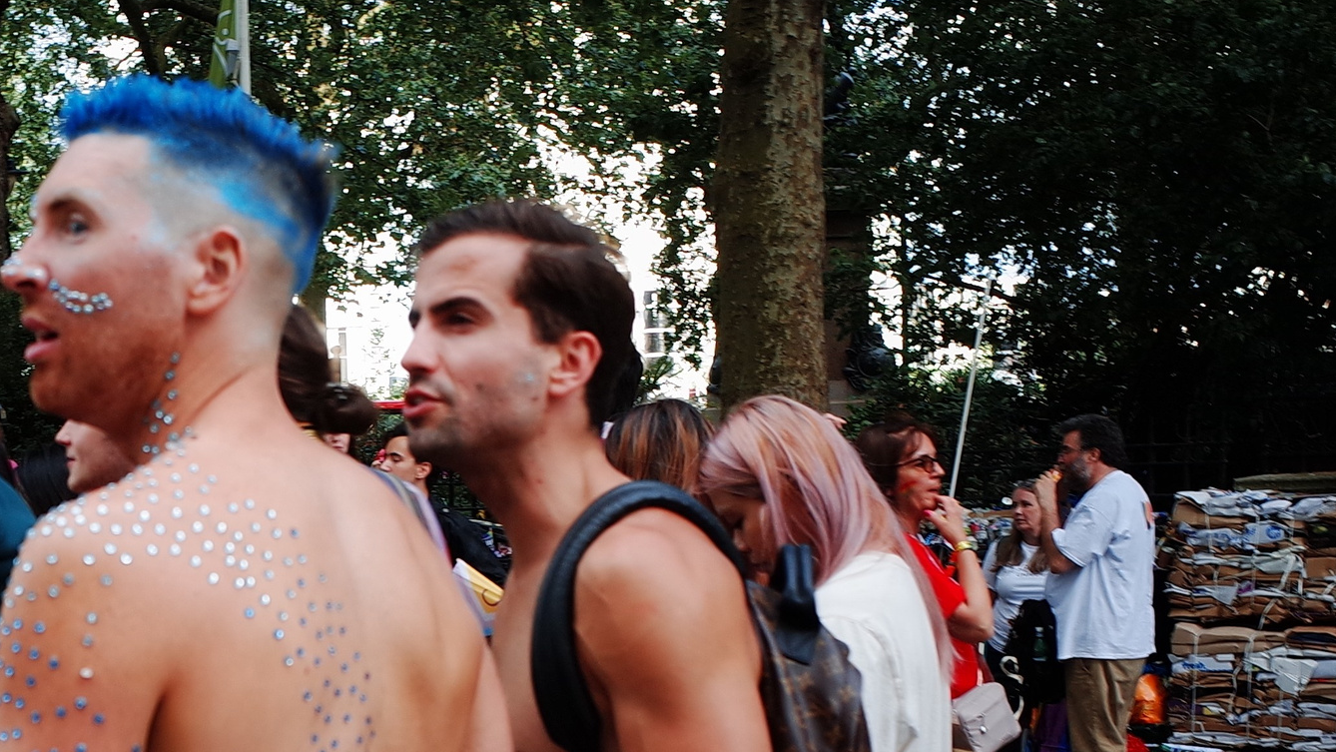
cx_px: 103
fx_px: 2480
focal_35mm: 70
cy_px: 704
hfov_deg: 28.8
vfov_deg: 17.0
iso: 100
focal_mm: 18.3
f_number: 4
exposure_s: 1/100
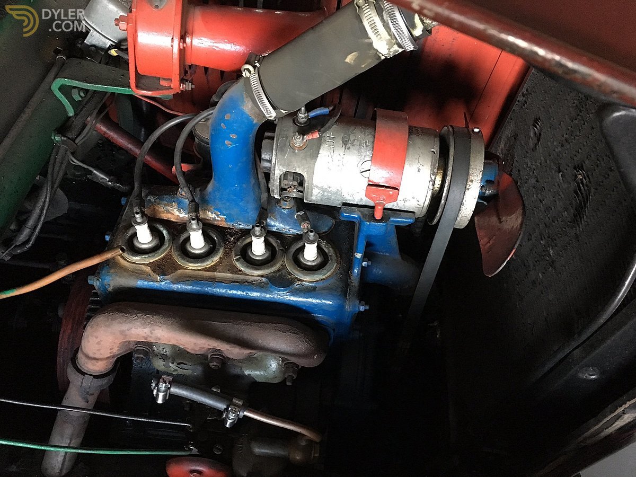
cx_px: 318
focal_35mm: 29
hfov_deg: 61.7
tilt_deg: -50.9
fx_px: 533
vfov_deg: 48.2
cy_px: 238
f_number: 2.2
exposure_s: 1/17
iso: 250
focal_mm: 4.15
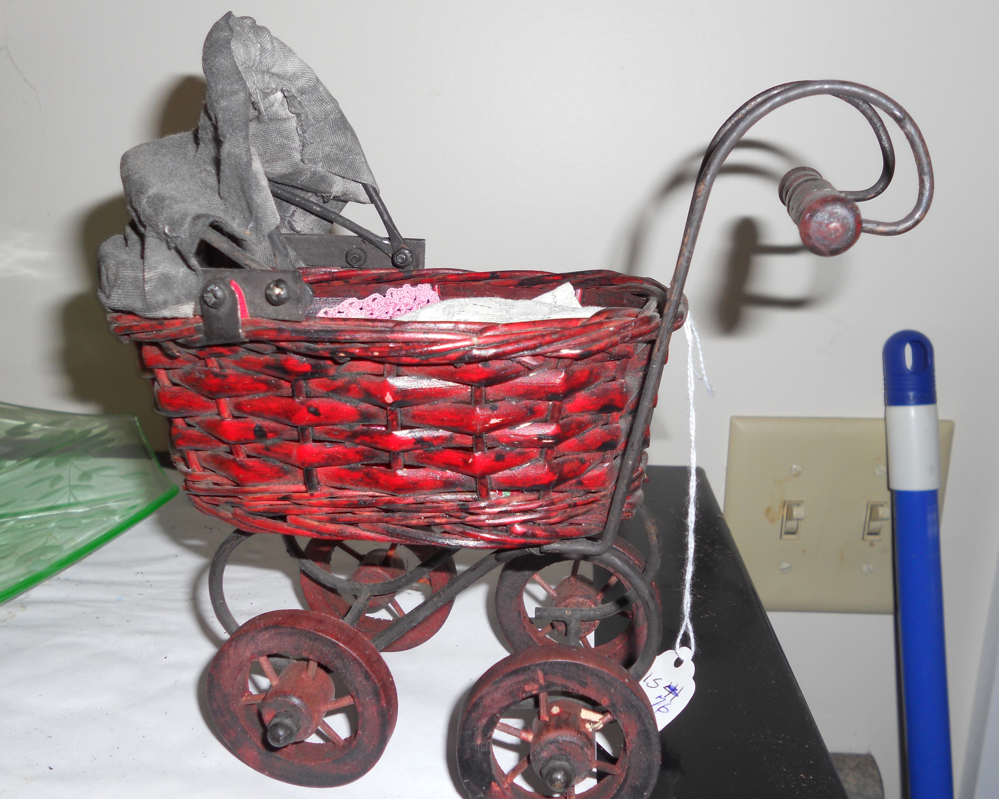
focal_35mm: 34
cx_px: 520
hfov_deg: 52.8
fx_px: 1005
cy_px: 403
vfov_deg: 43.4
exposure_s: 1/25
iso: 80
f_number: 3.5
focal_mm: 5.8
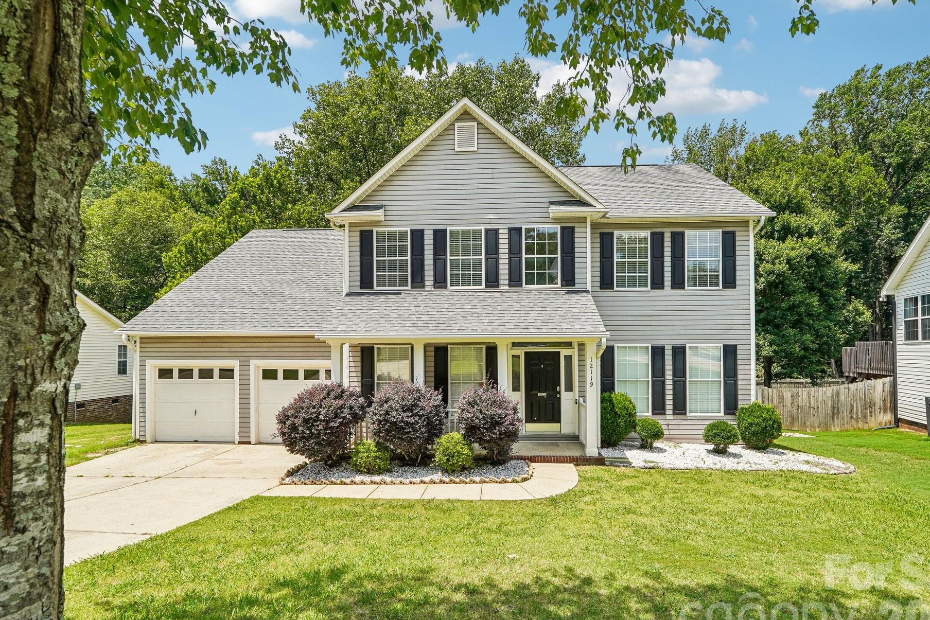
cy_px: 304
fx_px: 439
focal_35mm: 17
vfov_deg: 70.4
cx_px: 462
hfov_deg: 93.3
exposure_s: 1/90
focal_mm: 10
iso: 100
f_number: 8
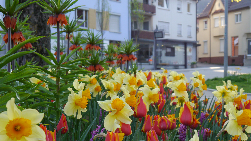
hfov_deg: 32.3
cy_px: 97
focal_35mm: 65
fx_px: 433
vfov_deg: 18.5
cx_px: 104
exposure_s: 1/125
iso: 160
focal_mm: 25
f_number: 5
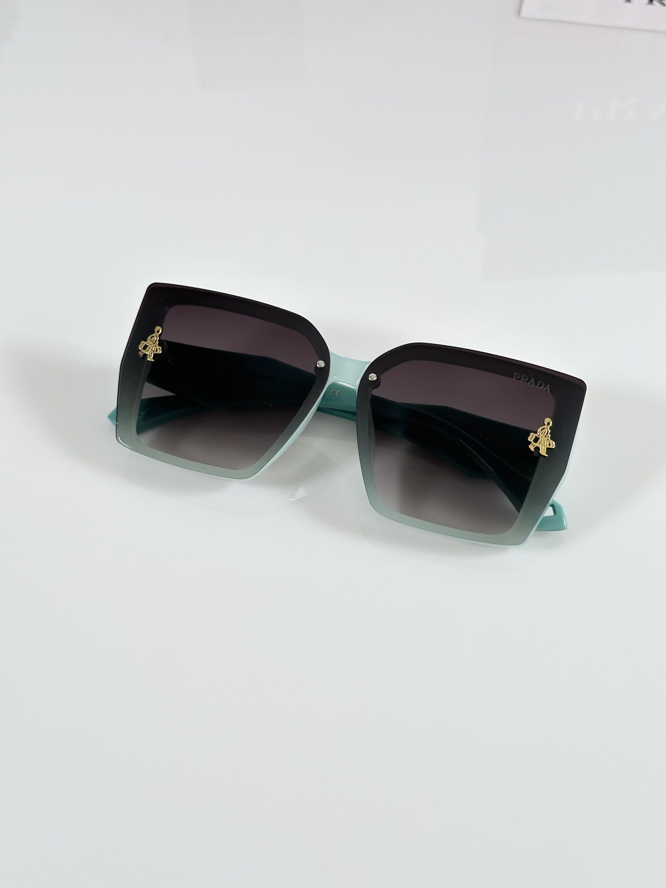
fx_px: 1231
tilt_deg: -48.8
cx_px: 333
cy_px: 444
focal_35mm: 48
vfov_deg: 39.7
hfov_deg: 30.3
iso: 50
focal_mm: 6.86
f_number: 1.78
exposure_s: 1/121
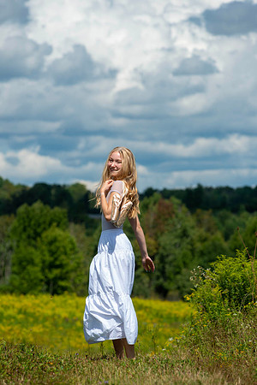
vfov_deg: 11.1
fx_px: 1981
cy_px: 192
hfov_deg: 7.4
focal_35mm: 185
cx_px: 128
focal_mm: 185
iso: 160
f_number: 8
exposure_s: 1/640
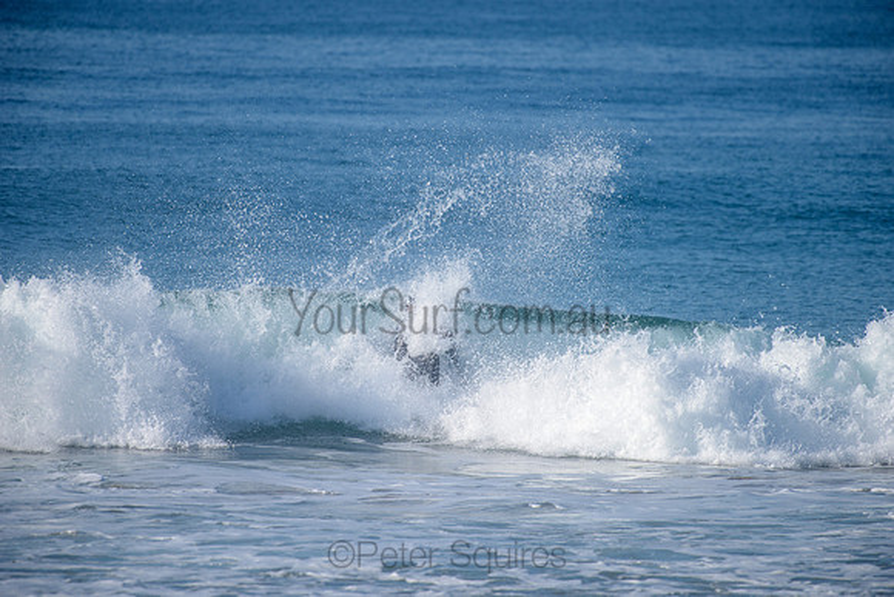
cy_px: 298
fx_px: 12419
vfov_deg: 2.8
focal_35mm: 500
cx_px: 447
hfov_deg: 4.1
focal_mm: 500
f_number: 5.6
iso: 280
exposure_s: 1/2000
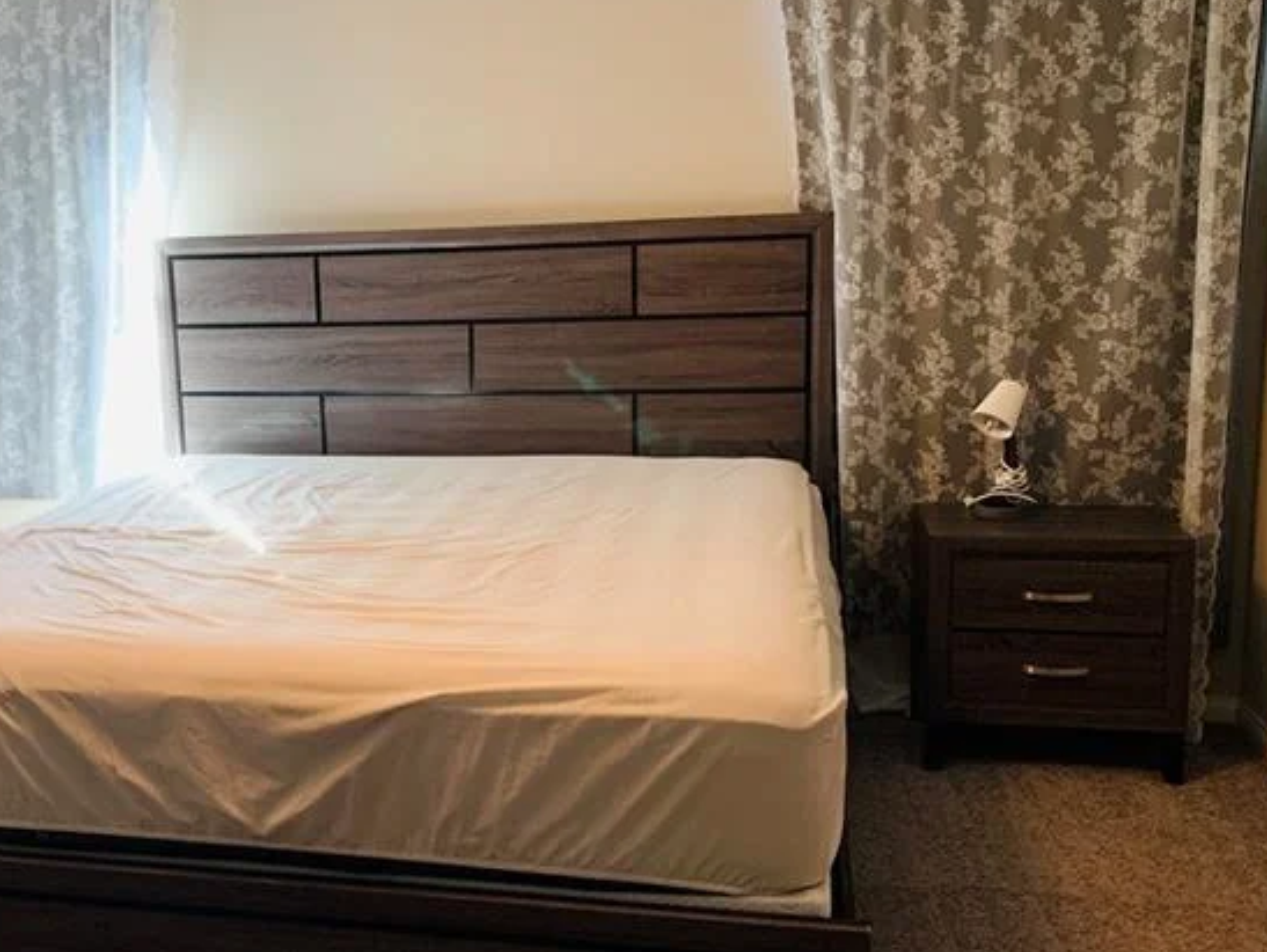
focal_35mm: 38
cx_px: 410
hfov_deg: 48.0
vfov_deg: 37.8
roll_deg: +1.8
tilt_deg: -9.8
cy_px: 477
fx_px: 1392
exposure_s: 1/60
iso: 320
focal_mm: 4.25
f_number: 1.8
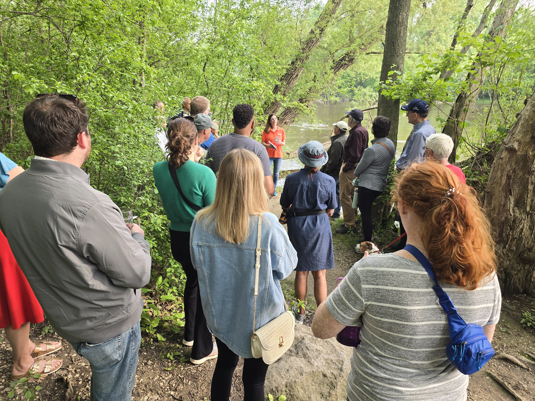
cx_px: 268
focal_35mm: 23
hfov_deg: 73.9
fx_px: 355
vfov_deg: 58.9
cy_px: 200
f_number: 1.7
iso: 80
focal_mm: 6.3
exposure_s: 1/180
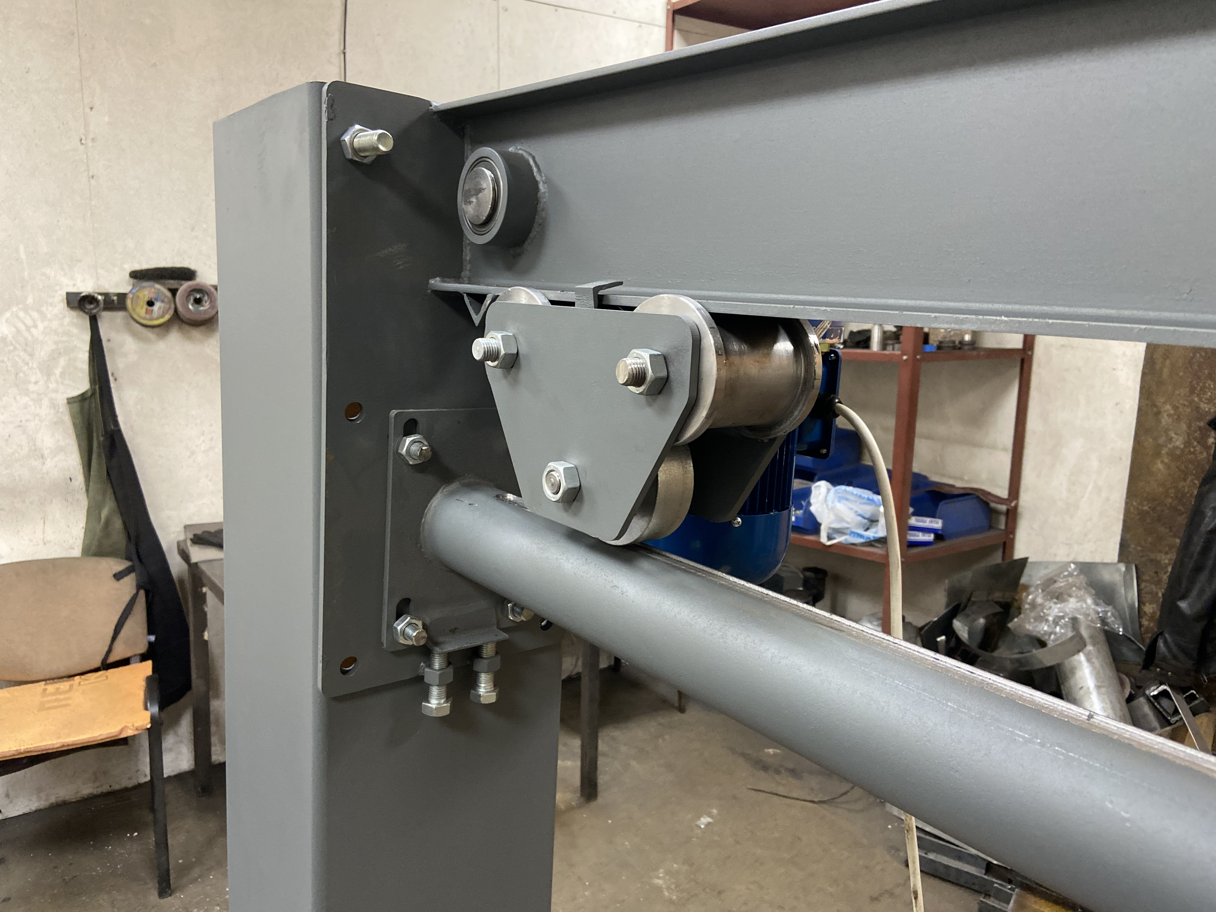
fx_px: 913
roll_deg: -0.6
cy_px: 456
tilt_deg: -12.5
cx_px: 608
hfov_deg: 67.3
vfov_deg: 53.1
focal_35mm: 26
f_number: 1.8
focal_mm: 4.25
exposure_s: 1/50
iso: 320
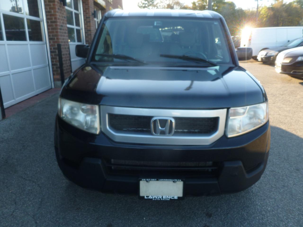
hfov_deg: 63.4
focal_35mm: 28
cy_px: 114
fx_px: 245
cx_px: 152
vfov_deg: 49.7
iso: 100
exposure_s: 1/100
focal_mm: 5
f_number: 3.3
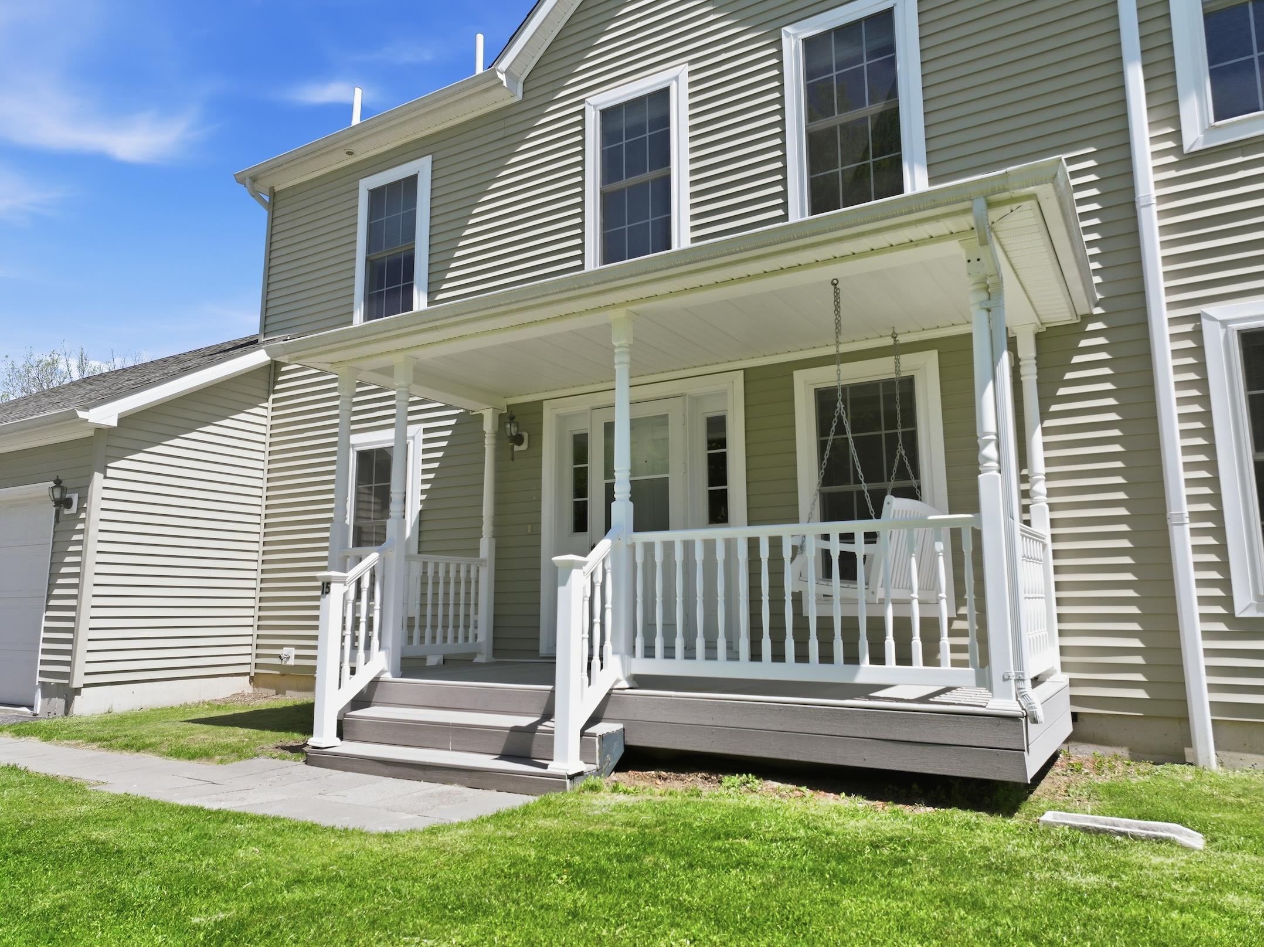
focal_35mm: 24
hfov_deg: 71.6
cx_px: 632
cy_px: 474
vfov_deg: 56.8
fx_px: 876
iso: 150
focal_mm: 12.3
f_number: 2.8
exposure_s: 1/1600
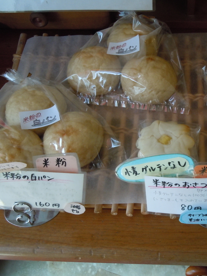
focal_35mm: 45
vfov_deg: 42.1
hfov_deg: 31.7
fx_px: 359
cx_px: 150
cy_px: 140
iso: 320
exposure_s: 1/125
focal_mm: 5.9
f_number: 4
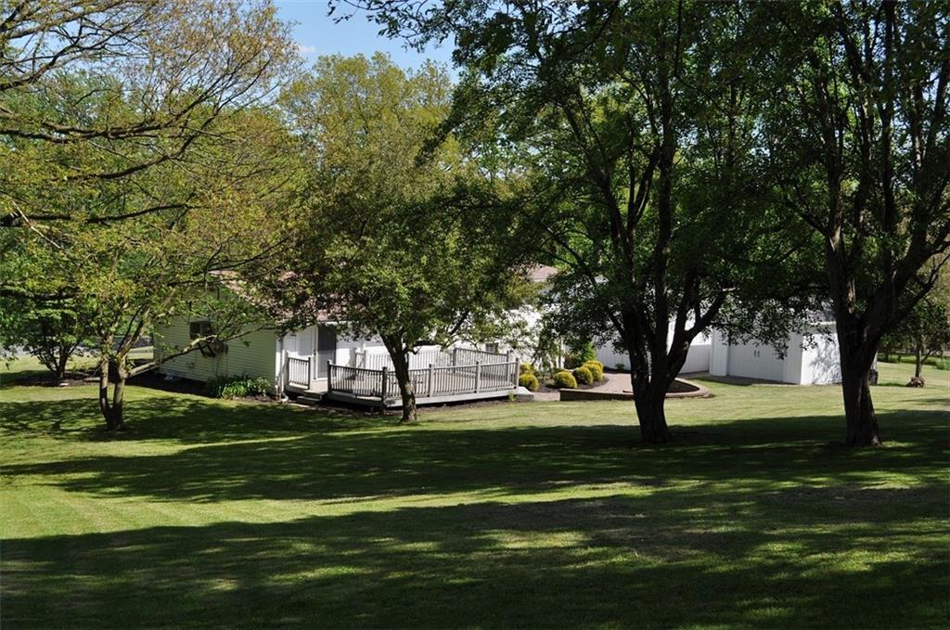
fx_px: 1344
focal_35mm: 51
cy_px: 315
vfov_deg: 26.4
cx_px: 475
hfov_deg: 38.9
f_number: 9
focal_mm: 34
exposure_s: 1/320
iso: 200
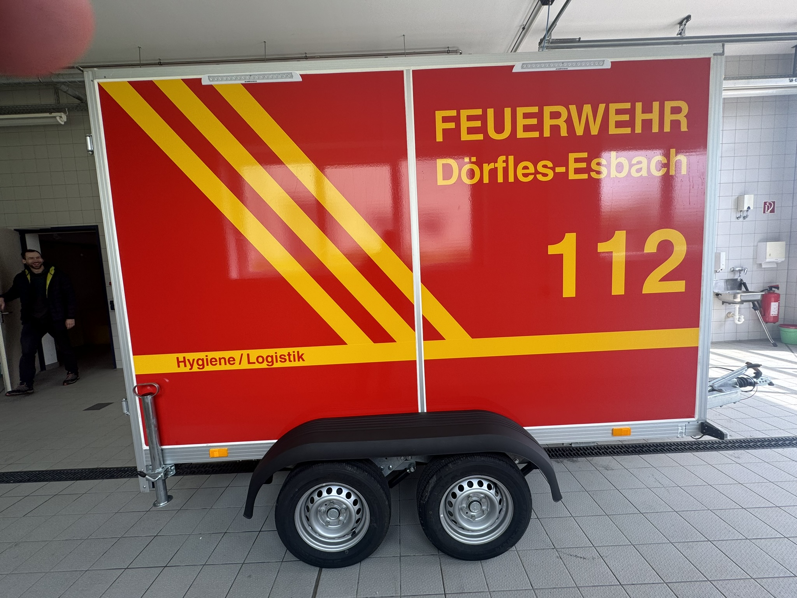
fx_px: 322
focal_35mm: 14
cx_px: 398
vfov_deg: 85.7
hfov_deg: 102.1
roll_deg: +2.4
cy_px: 299
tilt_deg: -5.9
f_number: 2.2
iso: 40
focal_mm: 2.22
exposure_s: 1/138
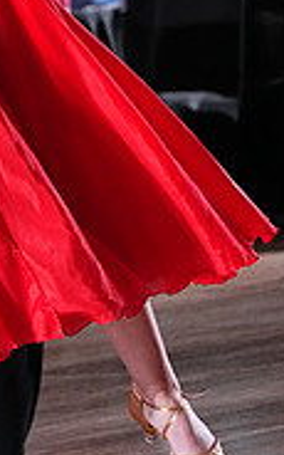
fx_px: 5882
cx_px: -135
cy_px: -109
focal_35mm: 475
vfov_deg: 4.4
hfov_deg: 2.8
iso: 6400
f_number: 4.5
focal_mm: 148
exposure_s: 1/400
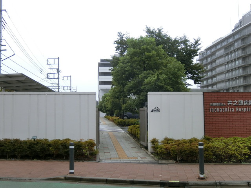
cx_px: 126
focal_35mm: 38
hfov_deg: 49.0
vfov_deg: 37.7
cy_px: 94
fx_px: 276
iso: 125
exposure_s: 1/125
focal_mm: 8.1
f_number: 3.7
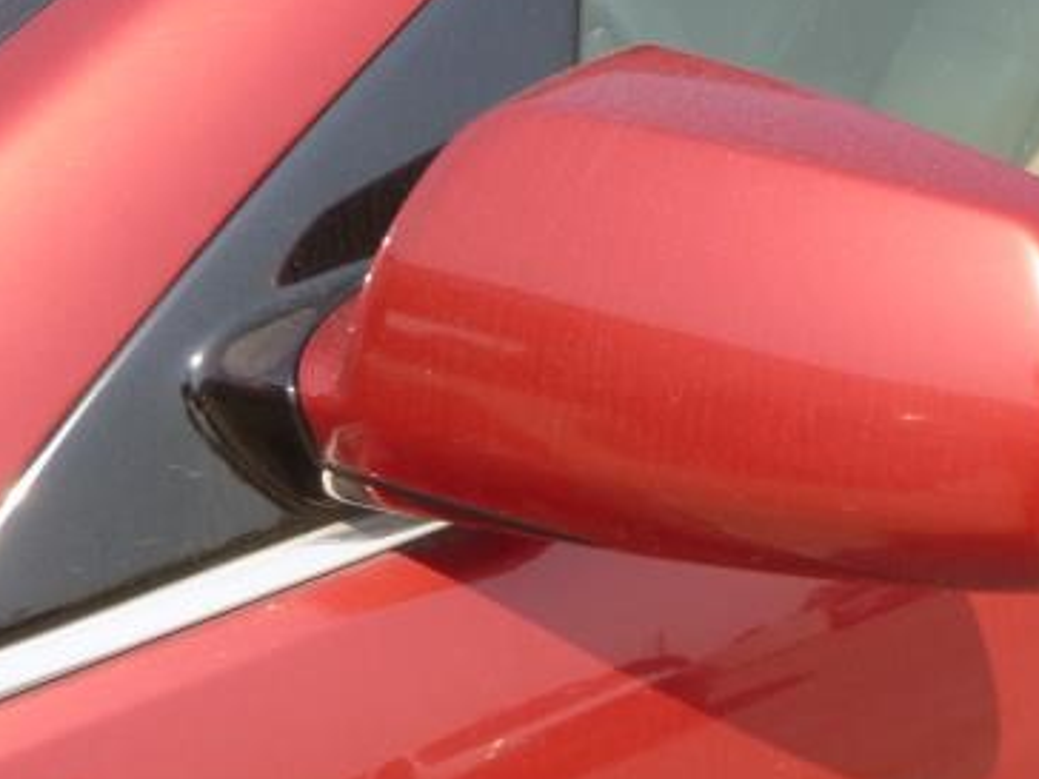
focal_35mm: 55
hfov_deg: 34.6
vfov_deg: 26.4
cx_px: 705
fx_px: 1651
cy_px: 248
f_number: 3.9
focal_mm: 4.5
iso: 100
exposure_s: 1/250
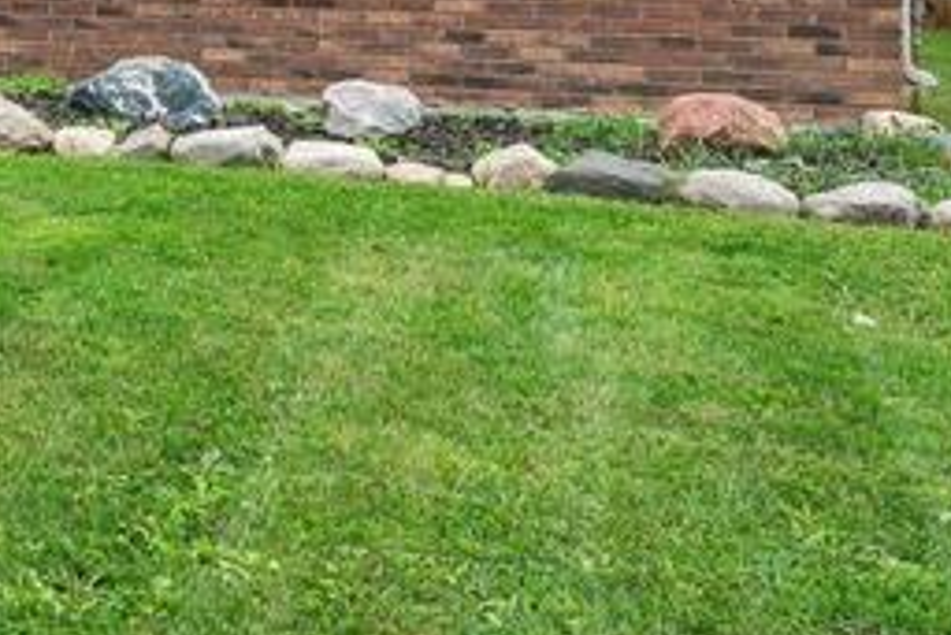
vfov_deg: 18.0
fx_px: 1903
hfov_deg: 21.6
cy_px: -139
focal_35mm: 72
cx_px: -606
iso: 50
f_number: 6.3
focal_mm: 18
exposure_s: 1/80
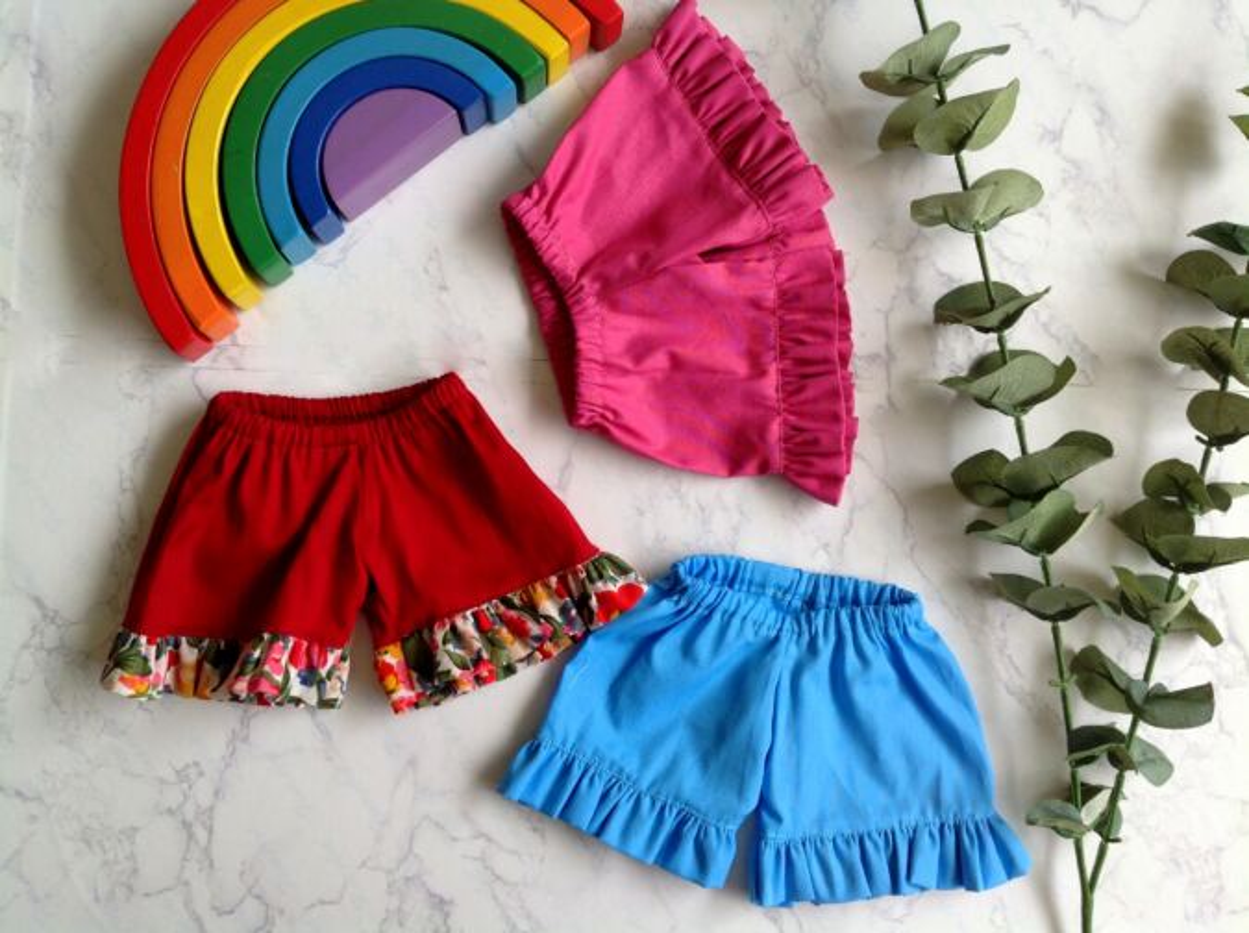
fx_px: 1261
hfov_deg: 52.7
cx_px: 624
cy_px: 466
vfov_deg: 40.6
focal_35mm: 35
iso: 50
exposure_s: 1/161
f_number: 2.4
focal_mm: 4.28
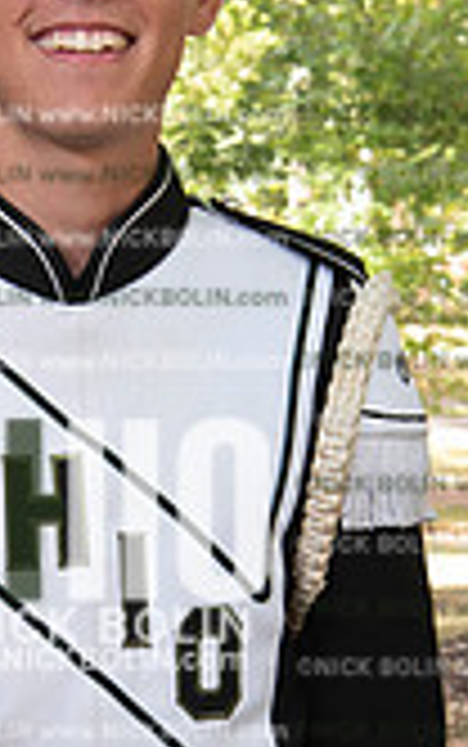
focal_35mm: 116
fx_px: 2363
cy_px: 544
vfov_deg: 17.9
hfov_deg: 11.3
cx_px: 81
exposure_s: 1/100
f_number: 8
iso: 800
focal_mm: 42
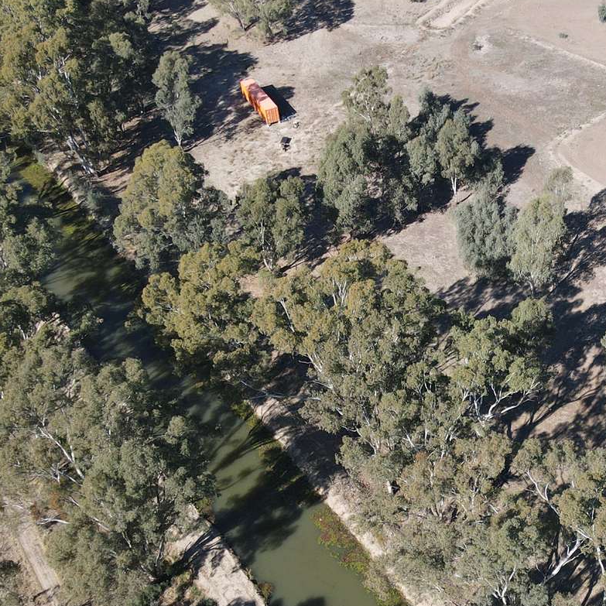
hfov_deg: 31.3
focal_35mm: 52
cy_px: 401
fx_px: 1030
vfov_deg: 32.5
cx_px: 543
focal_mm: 4.5
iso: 100
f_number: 2.8
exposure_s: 1/350
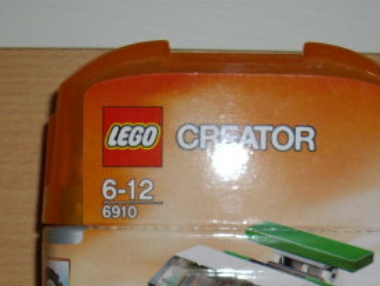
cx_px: 200
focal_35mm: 86
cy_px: 297
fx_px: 945
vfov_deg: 16.8
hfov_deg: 22.7
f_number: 2.8
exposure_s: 1/50
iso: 160
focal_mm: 6.2
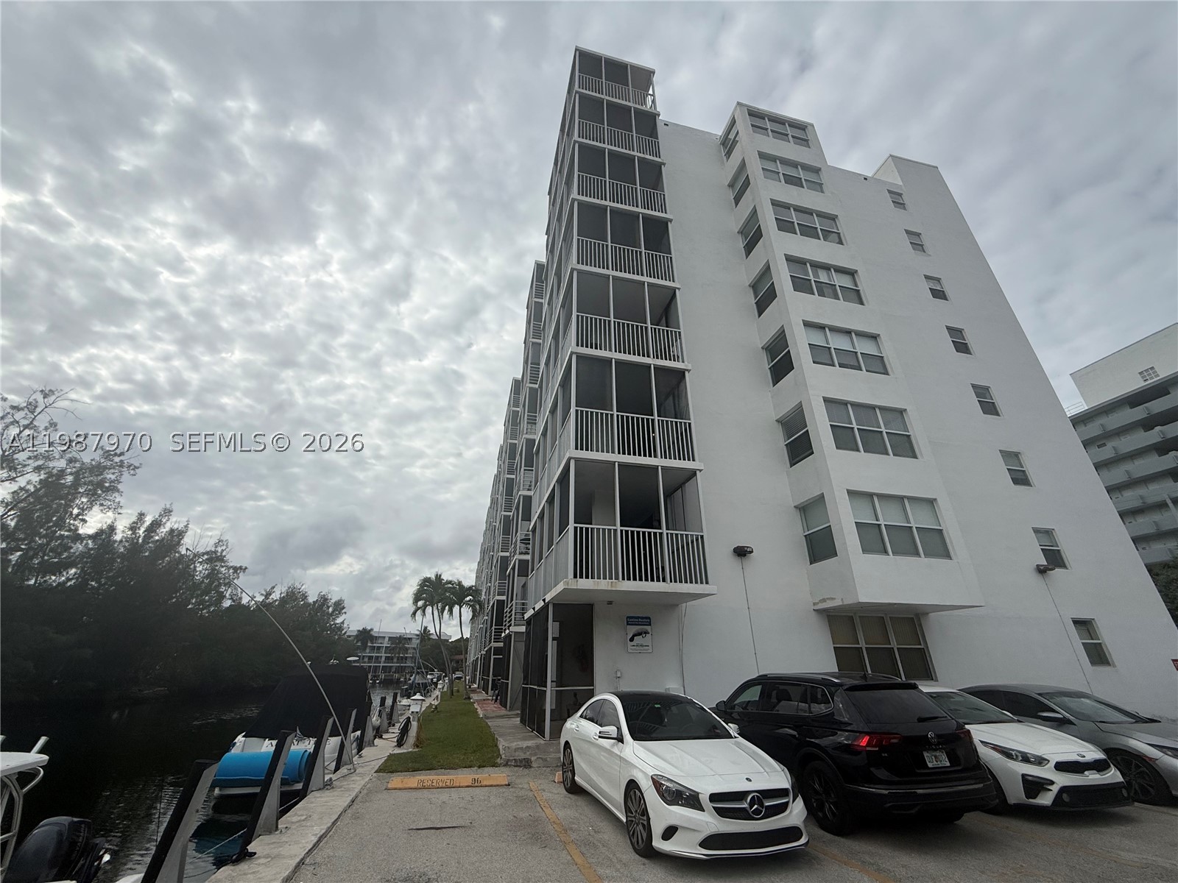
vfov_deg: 85.7
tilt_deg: +26.7
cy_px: 442
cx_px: 589
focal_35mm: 14
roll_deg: -0.4
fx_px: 476
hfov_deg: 102.1
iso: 50
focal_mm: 2.22
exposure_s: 1/4425
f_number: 2.2
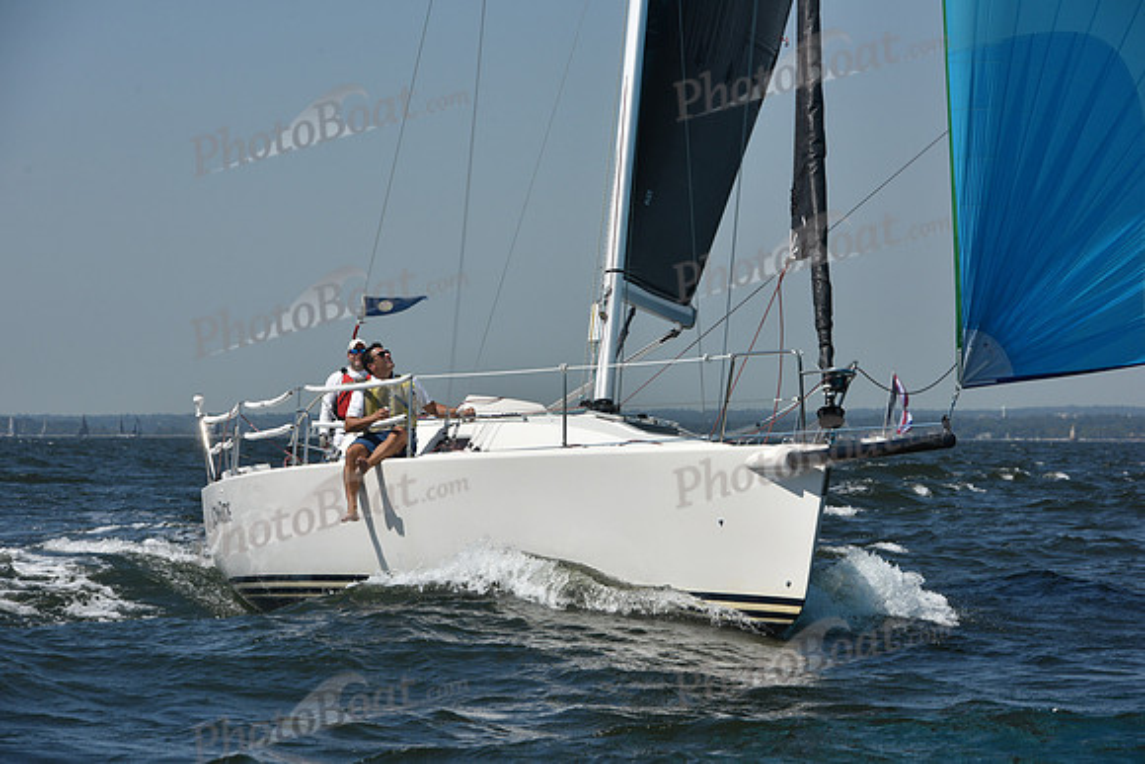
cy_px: 382
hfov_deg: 12.8
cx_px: 572
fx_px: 5090
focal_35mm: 160
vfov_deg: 8.6
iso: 250
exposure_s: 1/1250
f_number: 10
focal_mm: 160
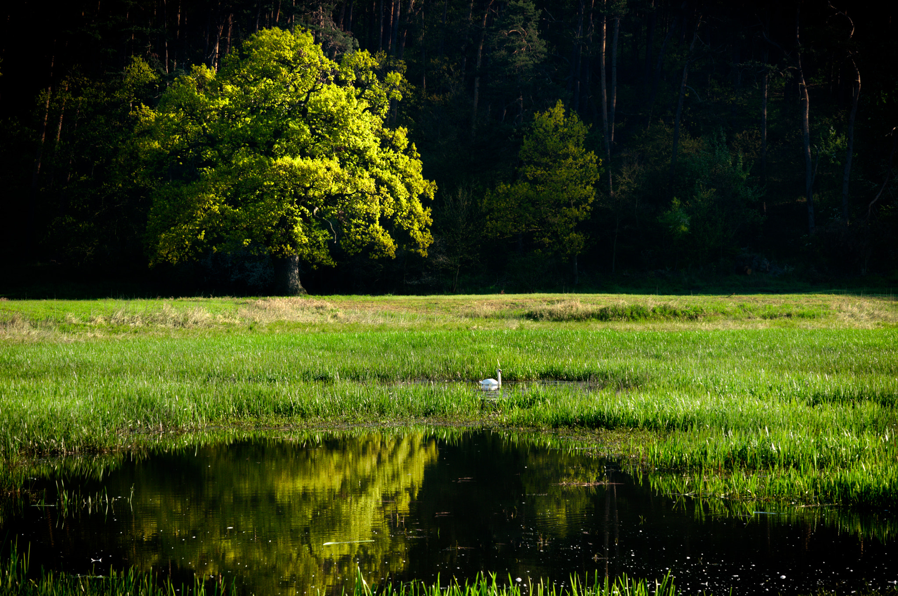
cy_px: 298
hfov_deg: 13.1
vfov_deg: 8.7
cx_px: 449
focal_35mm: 158
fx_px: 3922
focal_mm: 105
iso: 200
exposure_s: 1/40
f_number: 13
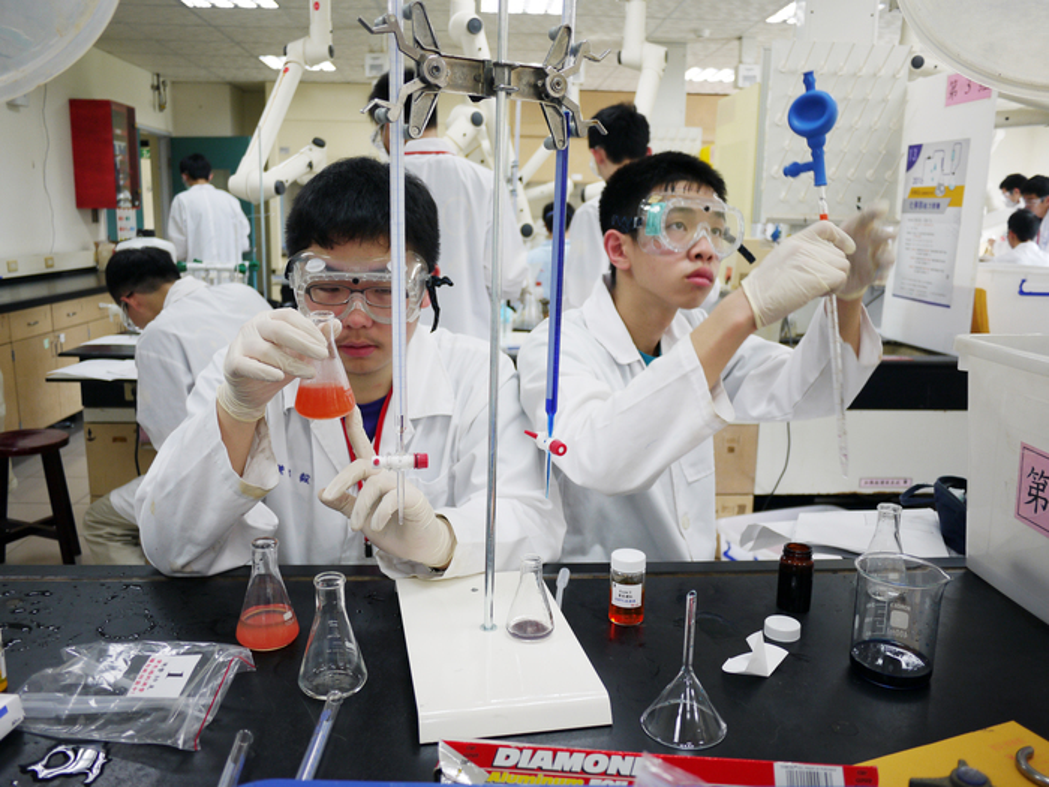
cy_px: 394
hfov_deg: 63.4
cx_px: 524
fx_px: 849
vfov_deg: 49.7
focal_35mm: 28
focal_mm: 14
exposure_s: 1/80
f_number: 2.5
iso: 100
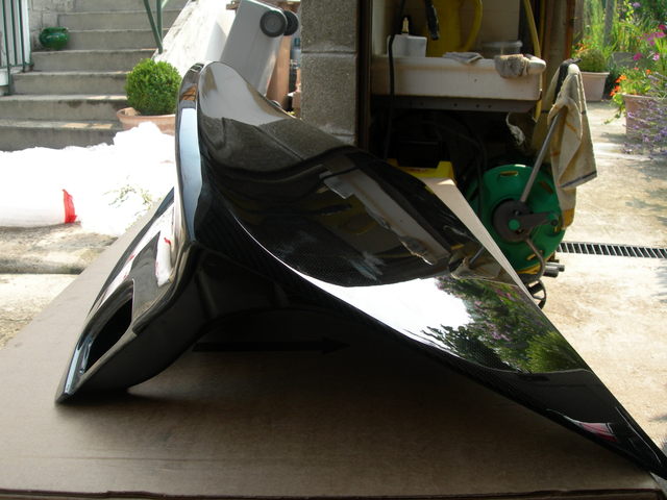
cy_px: 250
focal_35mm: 38
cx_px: 334
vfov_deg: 37.7
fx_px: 732
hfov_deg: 49.0
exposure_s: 1/160
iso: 50
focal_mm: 7.8
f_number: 4.8
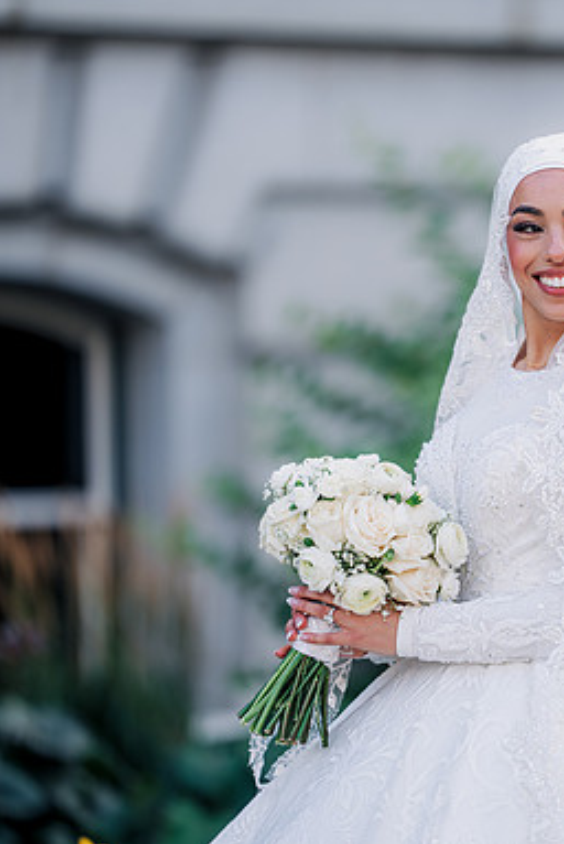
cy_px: 422
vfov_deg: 9.1
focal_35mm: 227
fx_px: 5324
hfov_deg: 6.1
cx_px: 513
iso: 100
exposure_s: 1/640
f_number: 2
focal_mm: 150
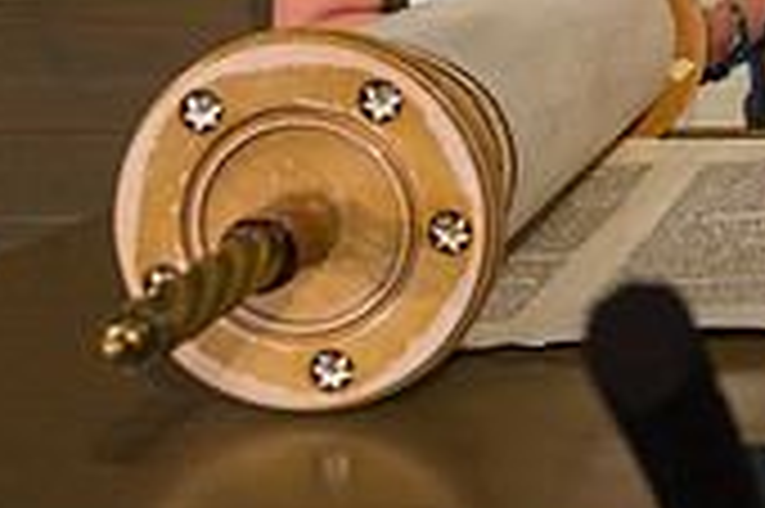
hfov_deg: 18.8
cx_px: 1058
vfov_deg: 13.1
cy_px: -220
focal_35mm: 99
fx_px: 2102
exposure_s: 1/200
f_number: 5
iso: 800
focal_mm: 29
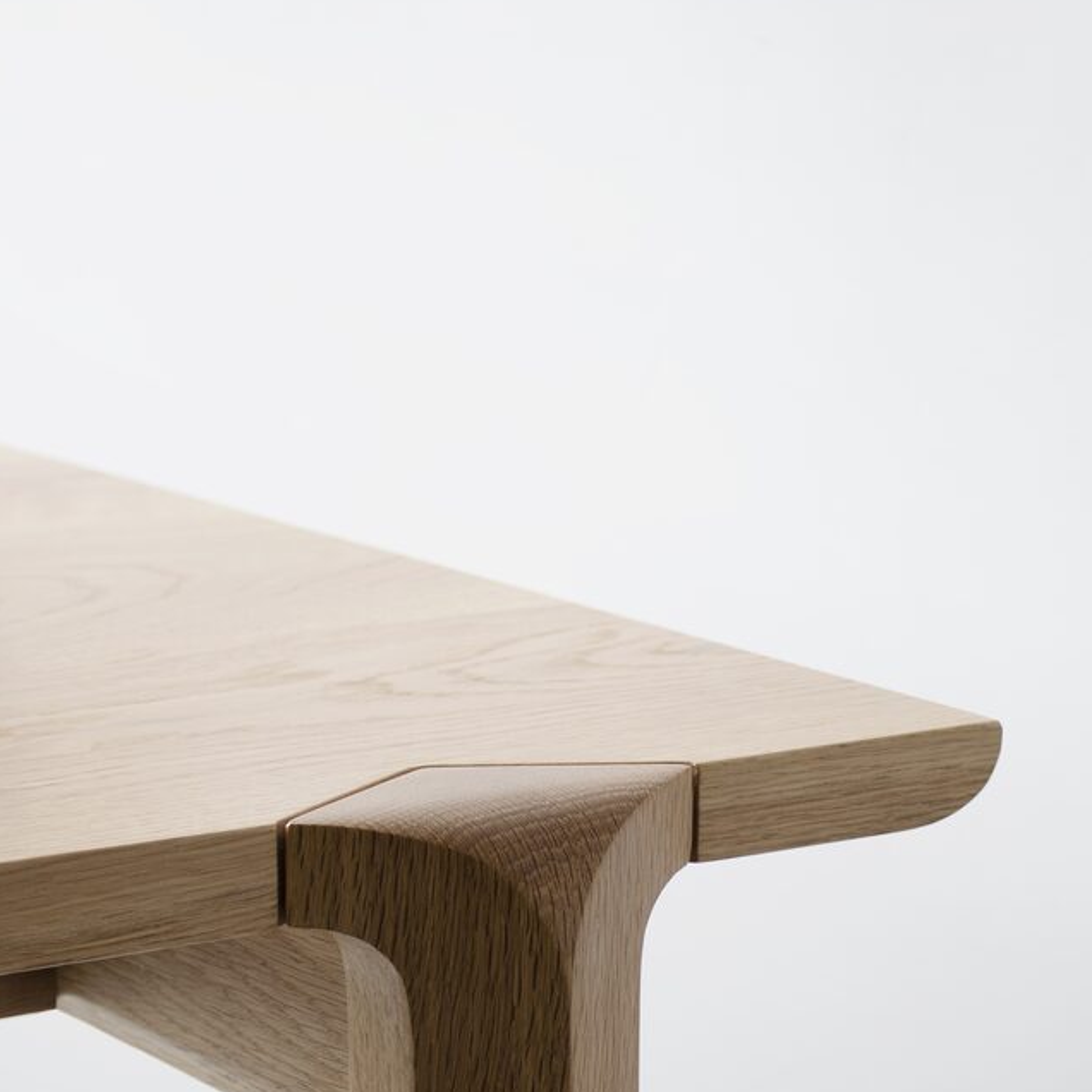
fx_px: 2414
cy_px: 805
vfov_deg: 25.2
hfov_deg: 25.5
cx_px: 544
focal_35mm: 68
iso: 200
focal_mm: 35
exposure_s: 1/80
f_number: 4.2
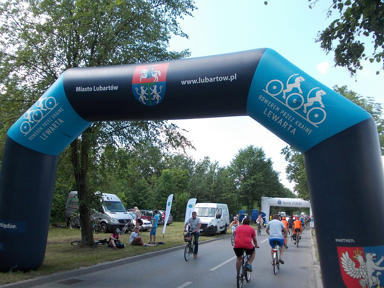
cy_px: 144
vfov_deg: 49.7
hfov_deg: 63.4
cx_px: 192
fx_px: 311
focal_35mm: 28
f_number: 2.7
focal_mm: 4
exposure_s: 1/320
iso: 80
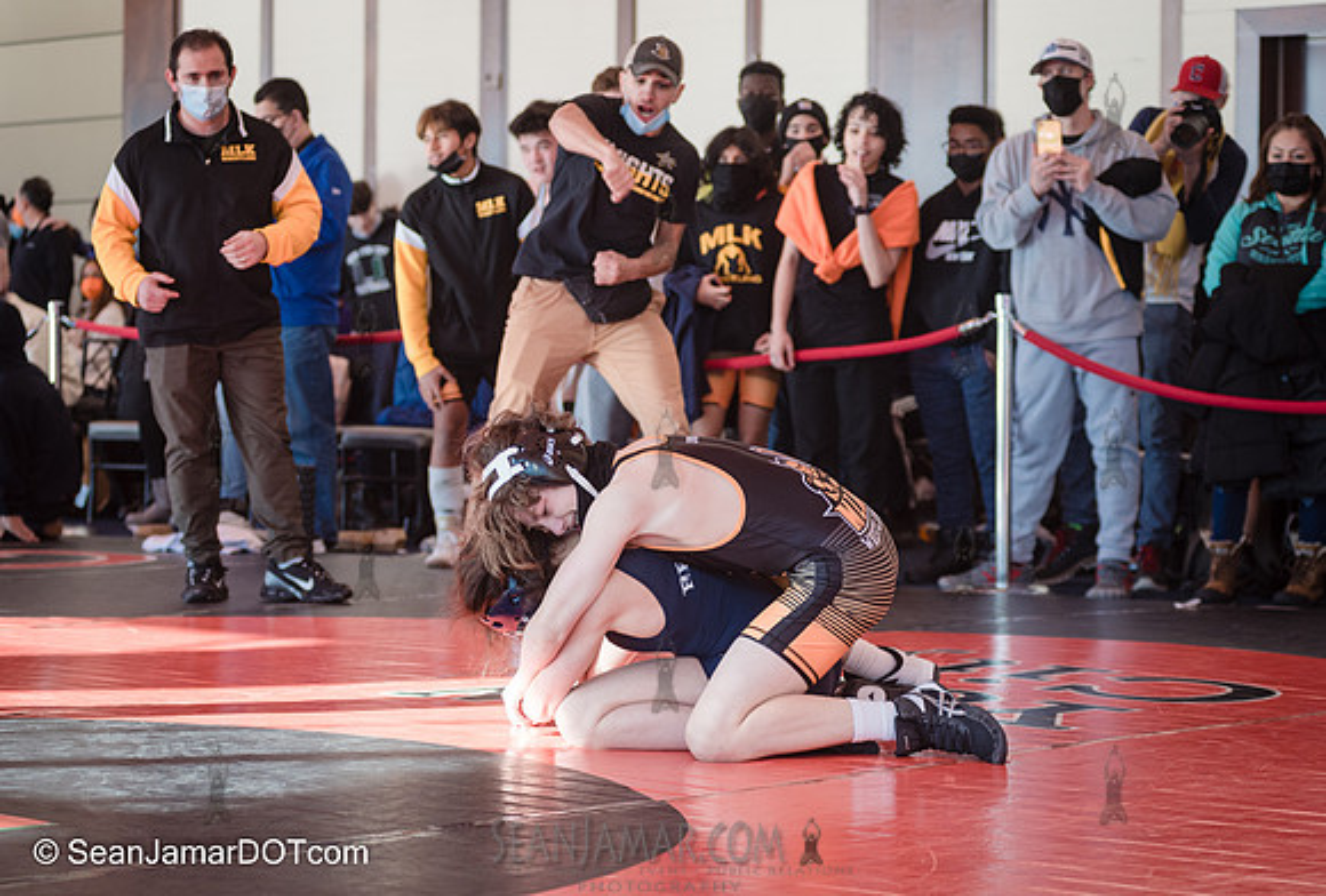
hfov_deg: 21.4
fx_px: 3509
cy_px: 507
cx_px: 638
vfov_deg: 14.6
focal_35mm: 95
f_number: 4
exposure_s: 1/400
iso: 400
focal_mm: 80
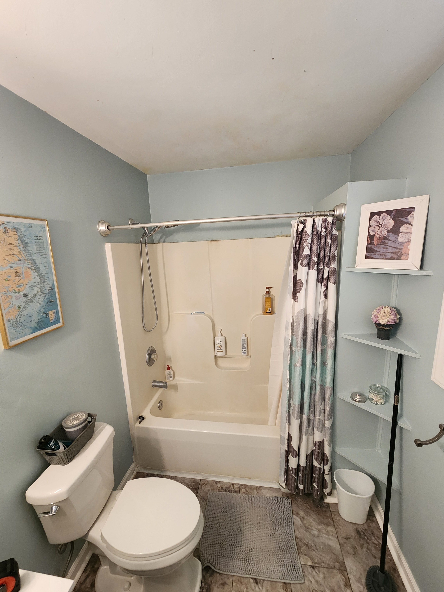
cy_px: 296
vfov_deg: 106.2
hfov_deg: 89.9
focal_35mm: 13
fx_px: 222
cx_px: 222
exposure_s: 1/40
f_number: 2.2
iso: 320
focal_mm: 2.2
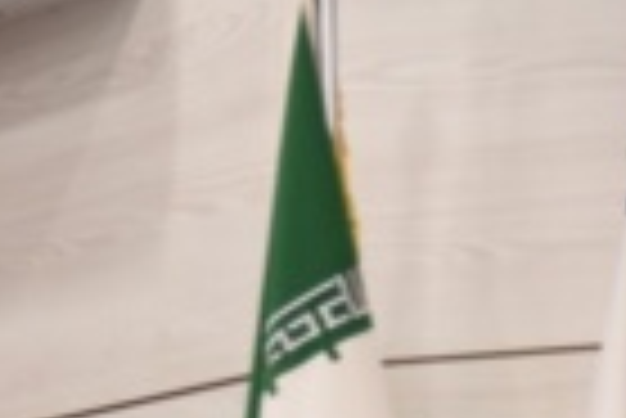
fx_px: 7415
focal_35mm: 426
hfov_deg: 4.8
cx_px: -655
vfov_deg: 3.2
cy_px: 939
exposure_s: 1/125
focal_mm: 86
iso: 1800
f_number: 4
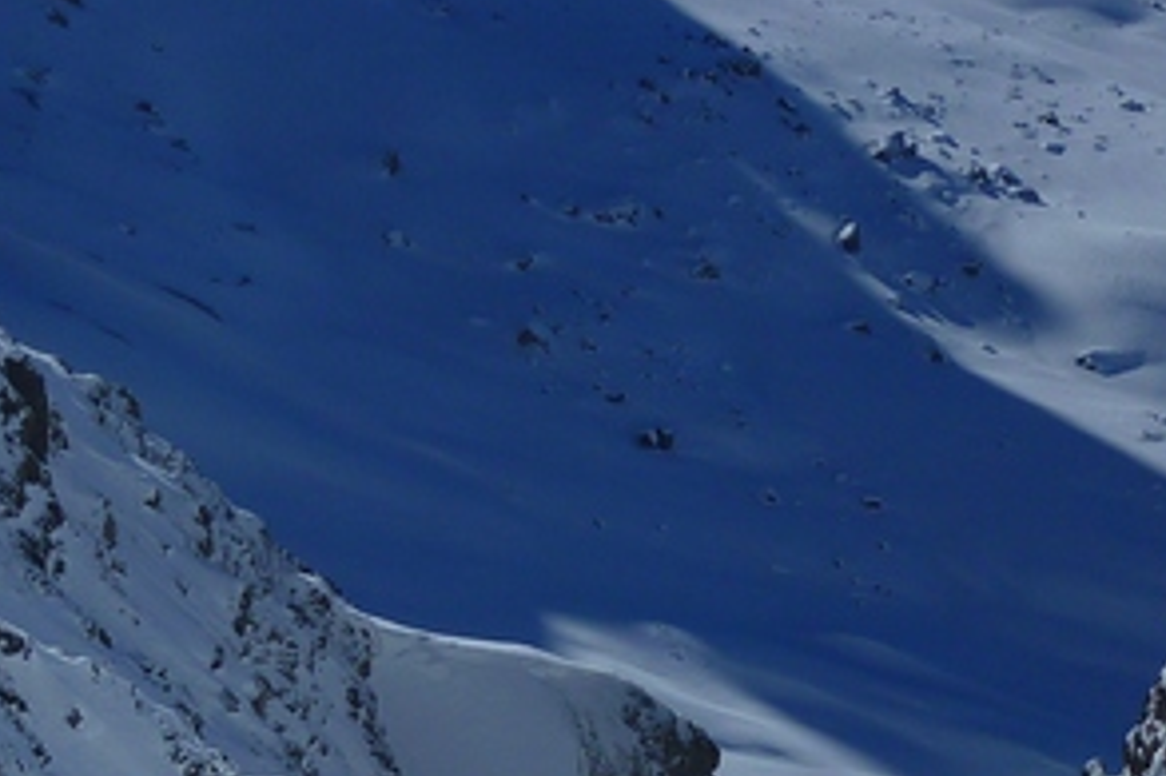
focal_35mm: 71
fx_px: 2298
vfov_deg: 19.1
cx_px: 326
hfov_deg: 28.2
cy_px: 509
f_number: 10
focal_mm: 4.5
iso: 80
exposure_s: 1/400
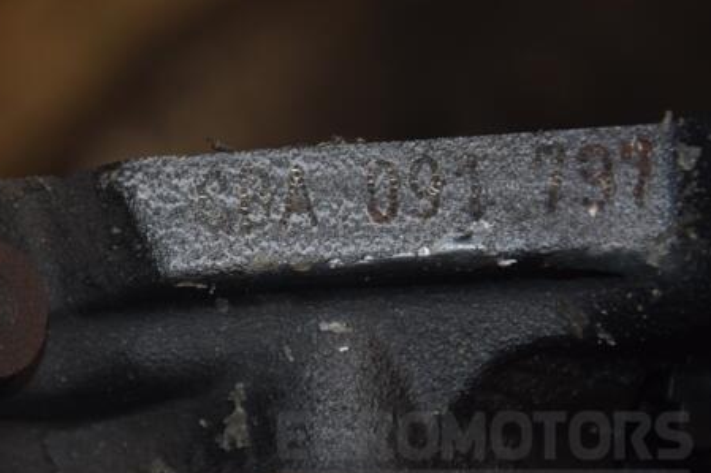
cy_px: 225
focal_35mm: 211
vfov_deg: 6.5
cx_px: 247
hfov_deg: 9.8
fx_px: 4159
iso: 1000
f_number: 5.6
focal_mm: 105
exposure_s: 1/60
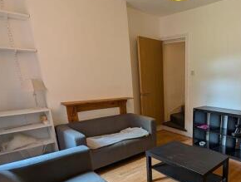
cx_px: 182
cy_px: 129
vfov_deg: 55.1
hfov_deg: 66.8
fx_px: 168
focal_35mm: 24
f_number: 1.7
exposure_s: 1/23.8
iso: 85
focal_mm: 2.02
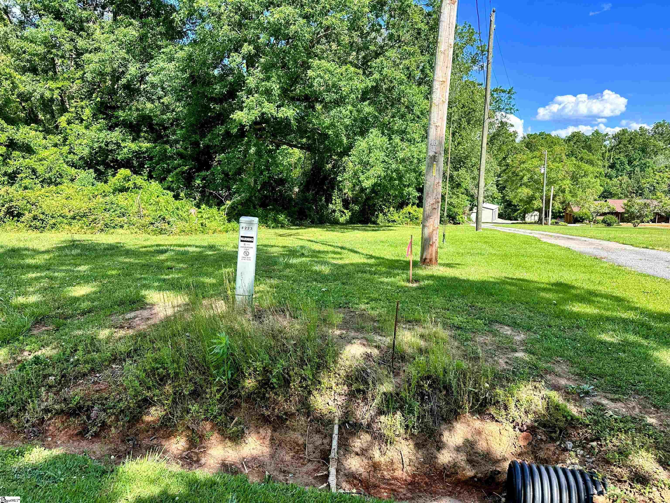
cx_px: 335
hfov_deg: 71.6
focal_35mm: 24
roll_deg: +0.2
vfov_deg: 56.8
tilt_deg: -9.3
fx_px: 465
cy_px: 252
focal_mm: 6.86
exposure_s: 1/1613
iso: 80
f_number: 1.78
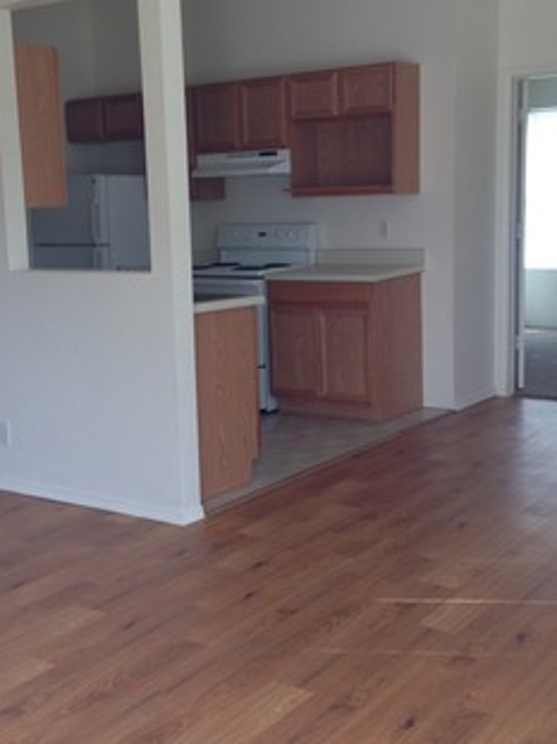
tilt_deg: -9.1
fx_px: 1095
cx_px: 244
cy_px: 364
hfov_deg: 28.5
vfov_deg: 37.5
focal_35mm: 51
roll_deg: +0.4
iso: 50
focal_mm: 4.12
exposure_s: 1/60
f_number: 2.4
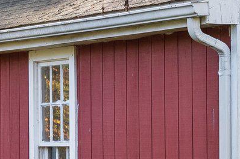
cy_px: 146
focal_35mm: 237
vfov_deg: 5.8
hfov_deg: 8.5
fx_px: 1579
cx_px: 344
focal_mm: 46
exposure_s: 1/125
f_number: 8
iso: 640
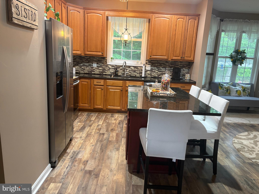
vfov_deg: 53.1
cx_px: 130
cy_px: 97
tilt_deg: -12.1
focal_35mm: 26
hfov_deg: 67.3
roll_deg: -2.4
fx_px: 195
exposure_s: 1/60
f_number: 1.6
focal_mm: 5.96
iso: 200
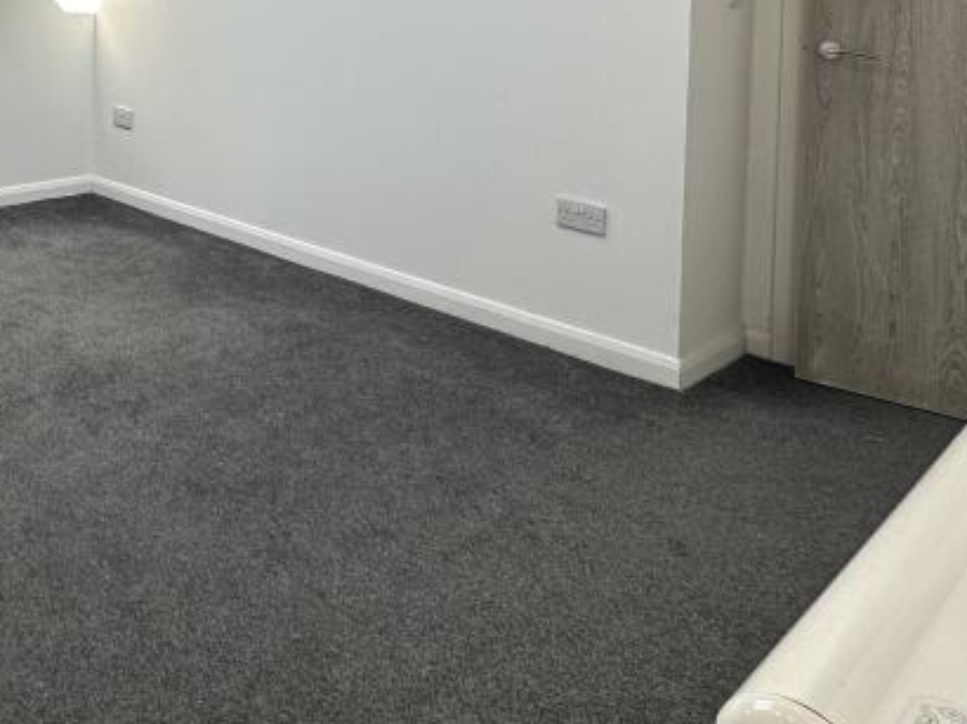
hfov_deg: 47.8
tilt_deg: -1.0
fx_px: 977
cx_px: 116
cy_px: -7
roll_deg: -0.9
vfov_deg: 36.4
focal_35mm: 35
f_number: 2.2
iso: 64
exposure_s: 1/99
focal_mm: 2.22
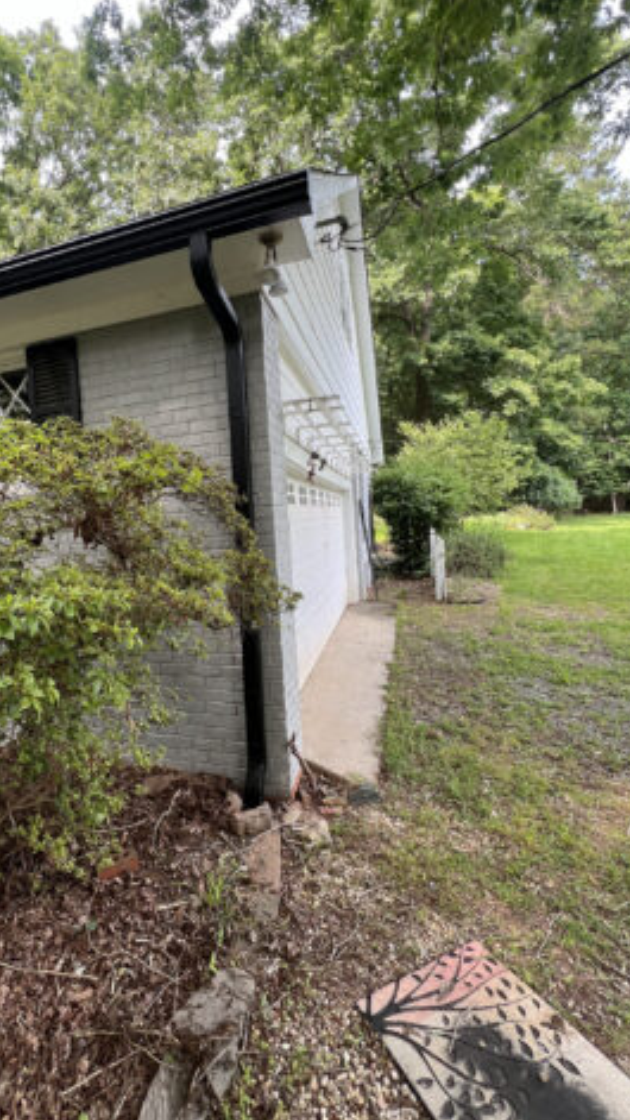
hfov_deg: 69.3
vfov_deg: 102.9
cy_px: 534
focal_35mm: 15
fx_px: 445
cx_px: 233
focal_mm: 1.57
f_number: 1.8
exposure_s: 1/99
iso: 32
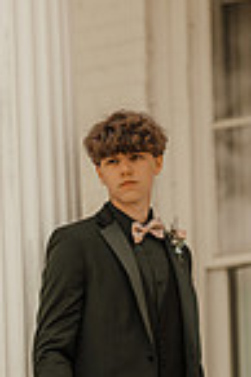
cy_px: 222
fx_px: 5084
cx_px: 119
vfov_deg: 4.3
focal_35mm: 485
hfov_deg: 2.8
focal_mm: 105
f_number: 1.4
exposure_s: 1/800
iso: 64
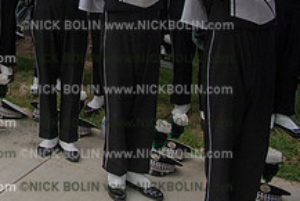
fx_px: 534
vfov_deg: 20.0
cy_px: -38
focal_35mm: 64
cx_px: -91
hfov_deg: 26.5
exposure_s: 1/4000
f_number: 5
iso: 1250
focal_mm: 24
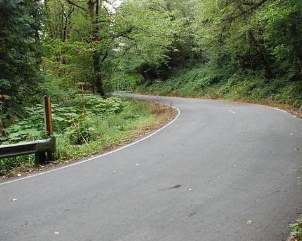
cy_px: 122
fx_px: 277
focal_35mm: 31
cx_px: 153
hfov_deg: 57.2
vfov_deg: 47.1
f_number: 4
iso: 1600
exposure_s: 1/250
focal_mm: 18
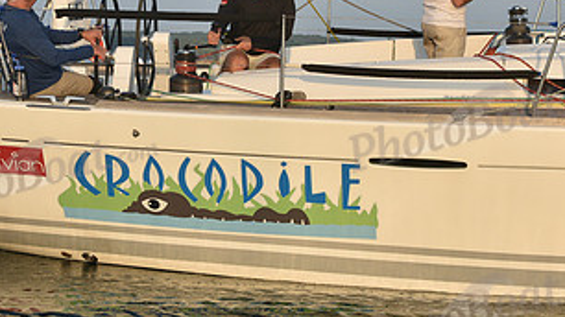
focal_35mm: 139
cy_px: 54
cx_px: 255
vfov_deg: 8.7
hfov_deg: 15.5
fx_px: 2082
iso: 320
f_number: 8
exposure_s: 1/800
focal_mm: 70
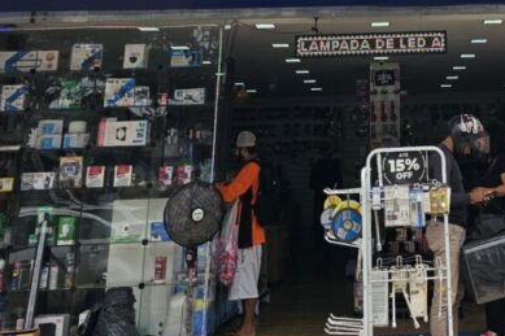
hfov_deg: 32.7
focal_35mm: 59
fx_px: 827
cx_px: 427
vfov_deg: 20.6
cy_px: -123
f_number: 1.7
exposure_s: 1/876
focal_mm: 6.3
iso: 10
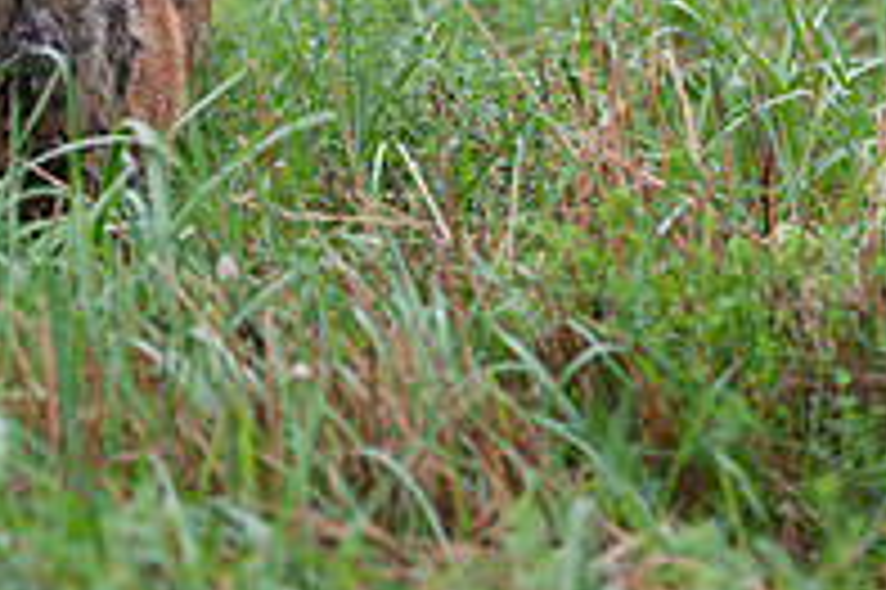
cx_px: 4
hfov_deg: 3.5
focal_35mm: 590
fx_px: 14508
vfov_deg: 2.3
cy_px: -45
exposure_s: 1/800
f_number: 5.6
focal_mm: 200
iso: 800
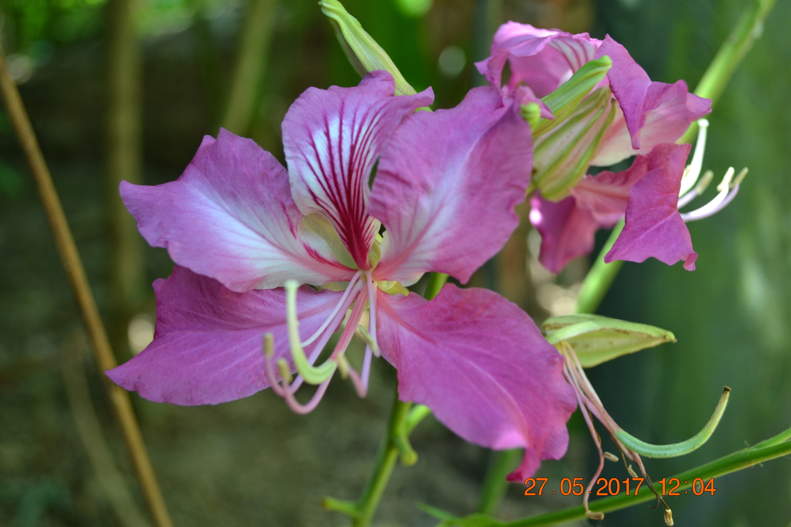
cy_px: 264
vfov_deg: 28.1
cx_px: 396
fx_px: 1055
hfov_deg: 41.1
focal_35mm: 48
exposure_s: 1/60
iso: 400
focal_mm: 32
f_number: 5.6
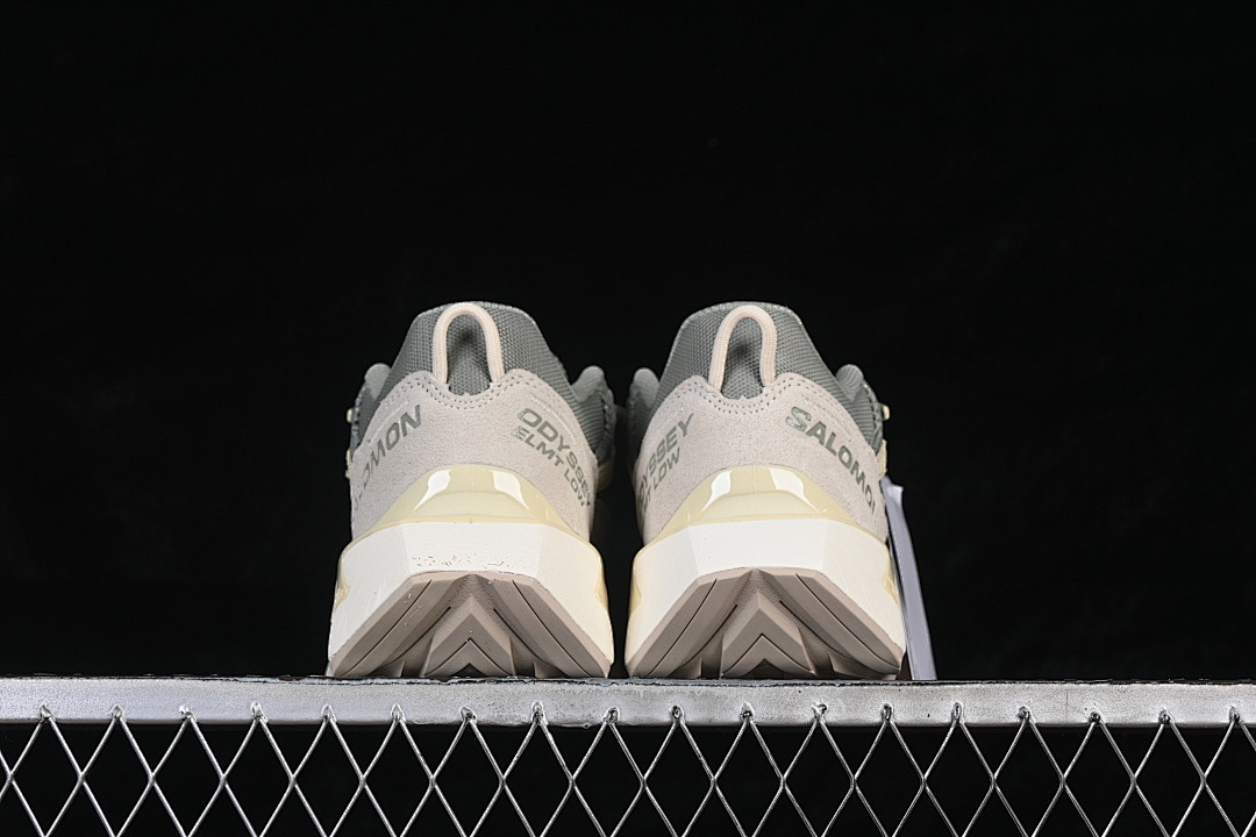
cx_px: 628
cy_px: 418
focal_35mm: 75
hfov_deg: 27.0
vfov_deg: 18.2
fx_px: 2616
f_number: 8
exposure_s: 1/80
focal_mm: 50
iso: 160
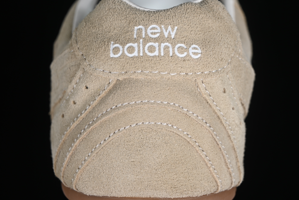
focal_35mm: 75
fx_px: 623
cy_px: 100
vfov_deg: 18.2
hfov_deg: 27.0
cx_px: 150
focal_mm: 50
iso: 160
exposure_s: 1/80
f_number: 7.1
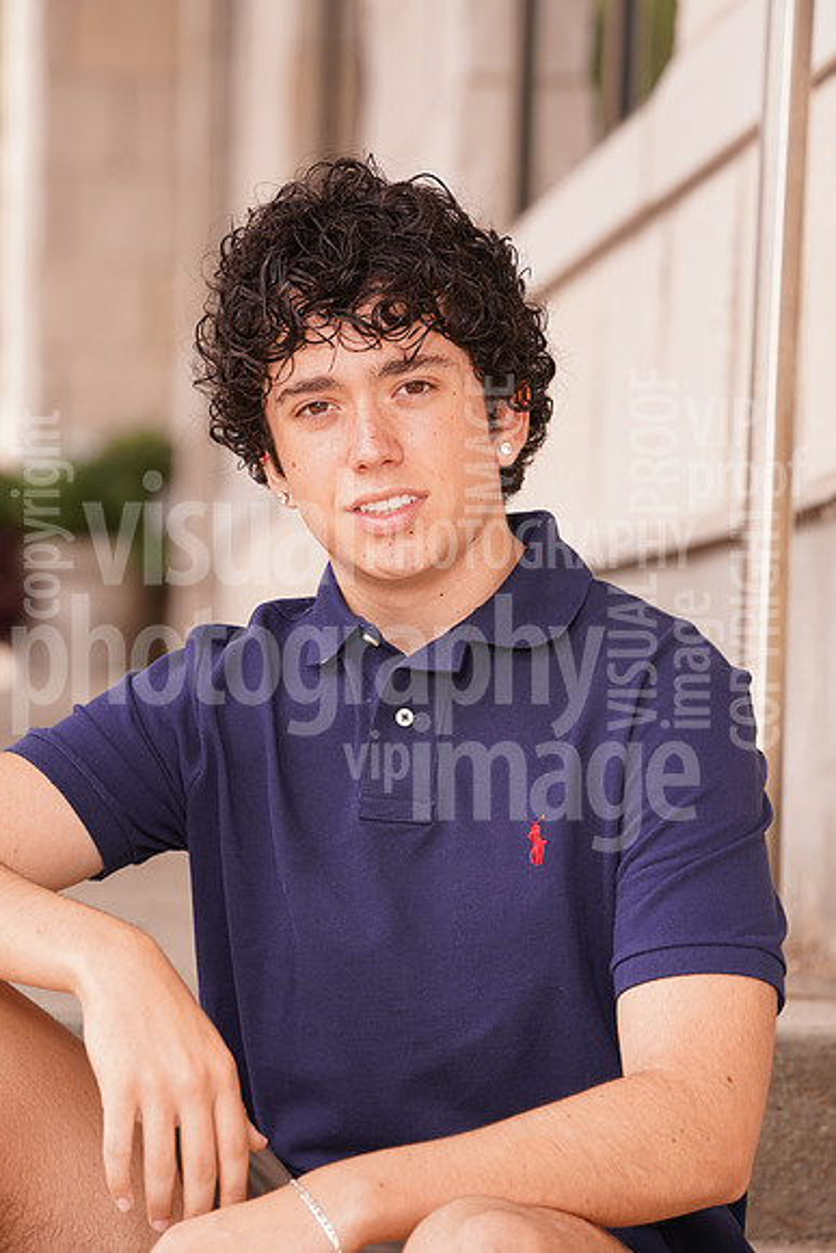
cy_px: 626
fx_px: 5952
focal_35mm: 171
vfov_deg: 12.0
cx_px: 418
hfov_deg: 8.0
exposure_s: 1/160
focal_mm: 171
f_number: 6.3
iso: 160
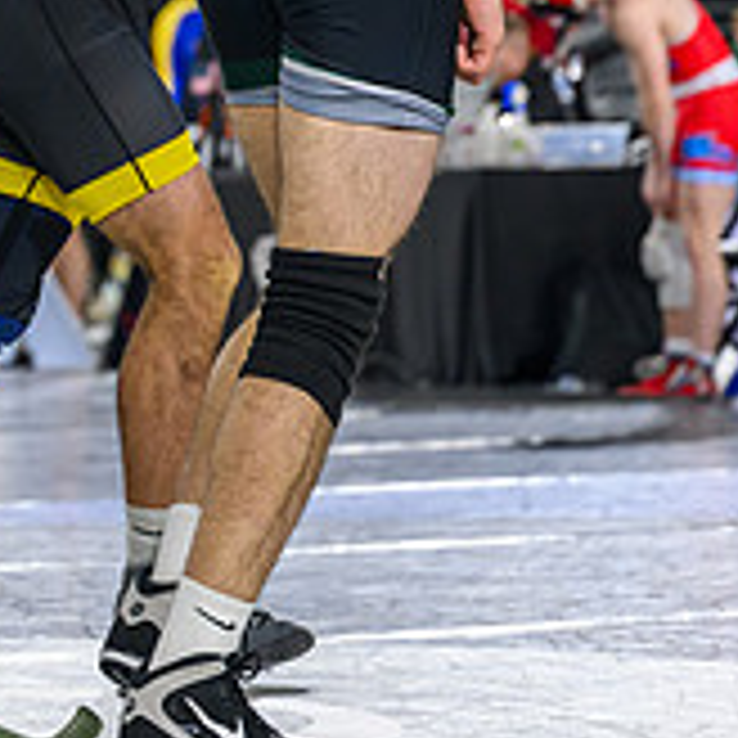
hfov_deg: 7.2
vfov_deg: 7.1
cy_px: -227
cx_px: 45
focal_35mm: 243
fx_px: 5861
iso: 2200
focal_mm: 70
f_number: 2.8
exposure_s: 1/800
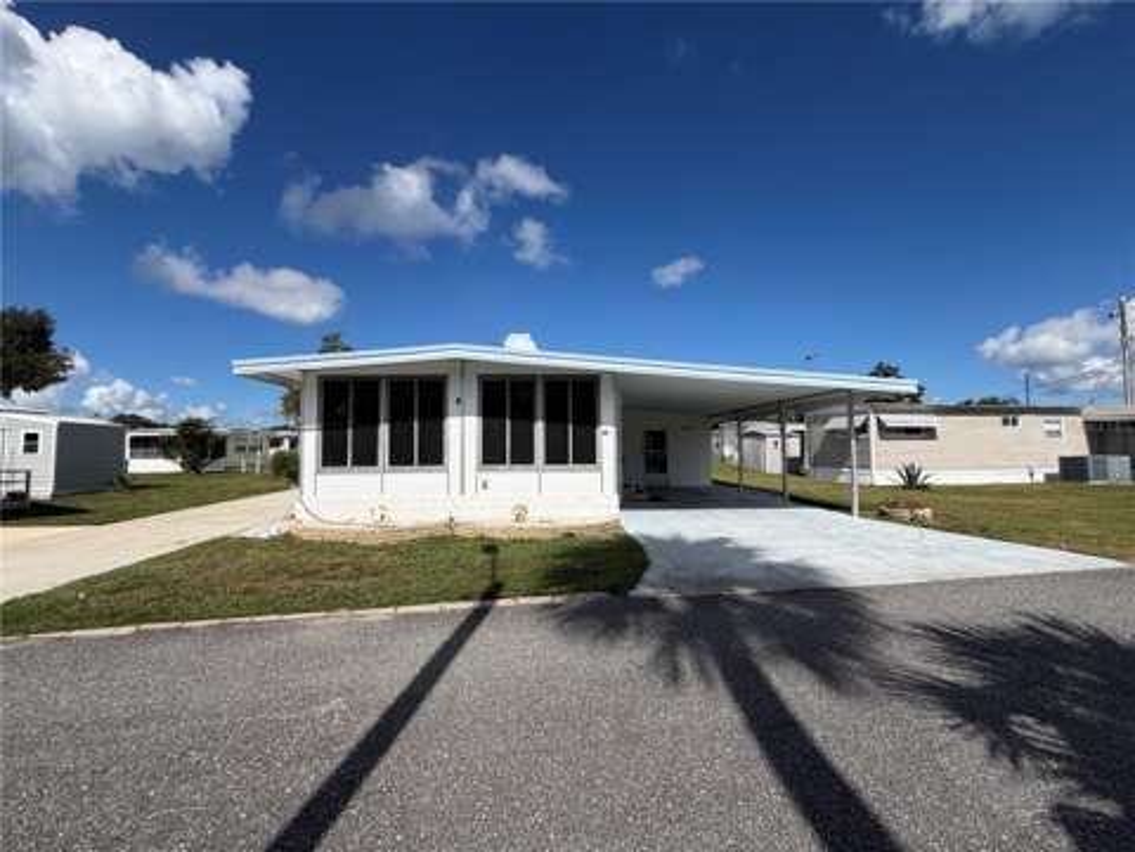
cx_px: 568
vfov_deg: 85.7
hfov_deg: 102.1
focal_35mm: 14
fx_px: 459
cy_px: 426
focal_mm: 2.22
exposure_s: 1/1259
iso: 20
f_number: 2.2
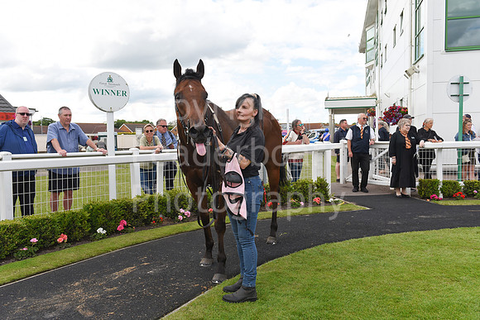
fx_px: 427
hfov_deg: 58.7
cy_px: 160
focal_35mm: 32
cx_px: 240
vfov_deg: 41.1
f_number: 5.6
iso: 400
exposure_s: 1/800
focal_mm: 32
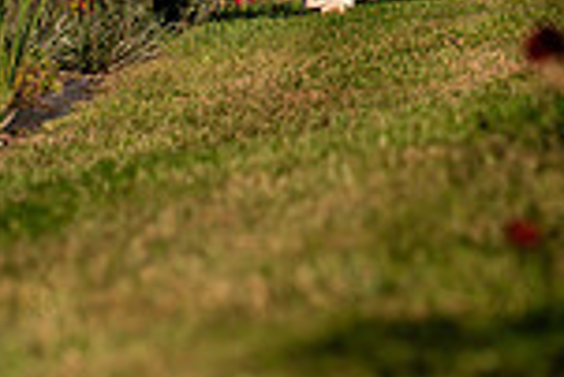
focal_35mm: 269
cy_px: -334
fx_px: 4218
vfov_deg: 5.0
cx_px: 512
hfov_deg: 7.6
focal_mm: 70
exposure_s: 1/4000
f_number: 3.2
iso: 100
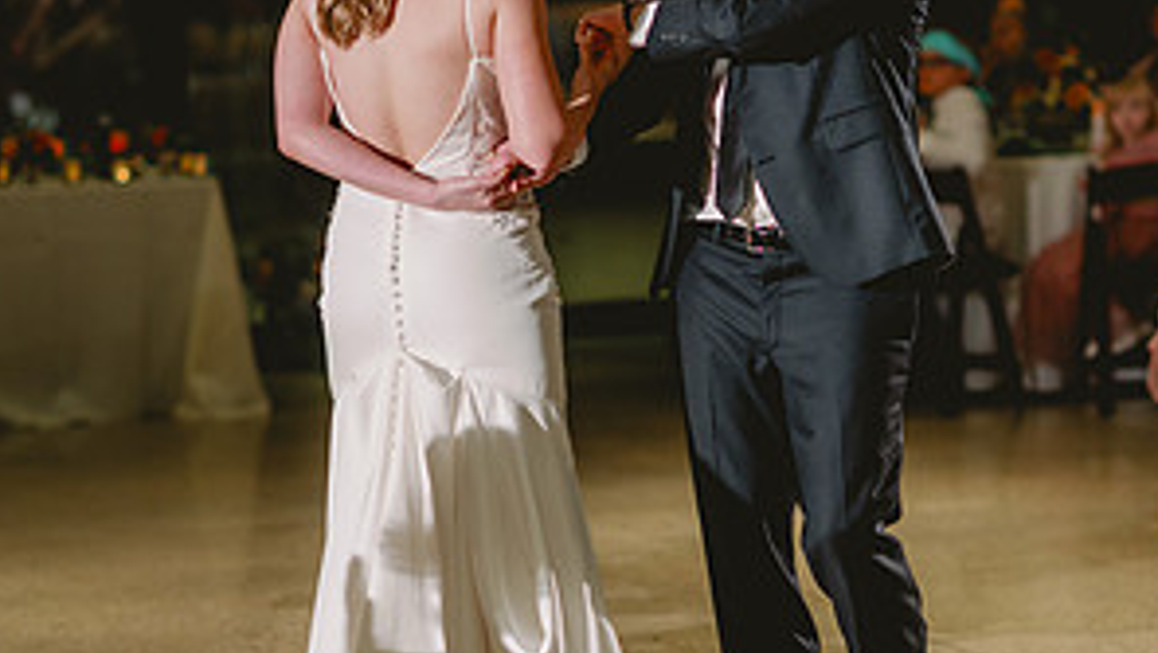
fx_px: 4148
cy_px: 309
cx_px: 581
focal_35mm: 135
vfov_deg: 9.0
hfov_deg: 15.9
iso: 1250
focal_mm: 85
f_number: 2
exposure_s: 1/160
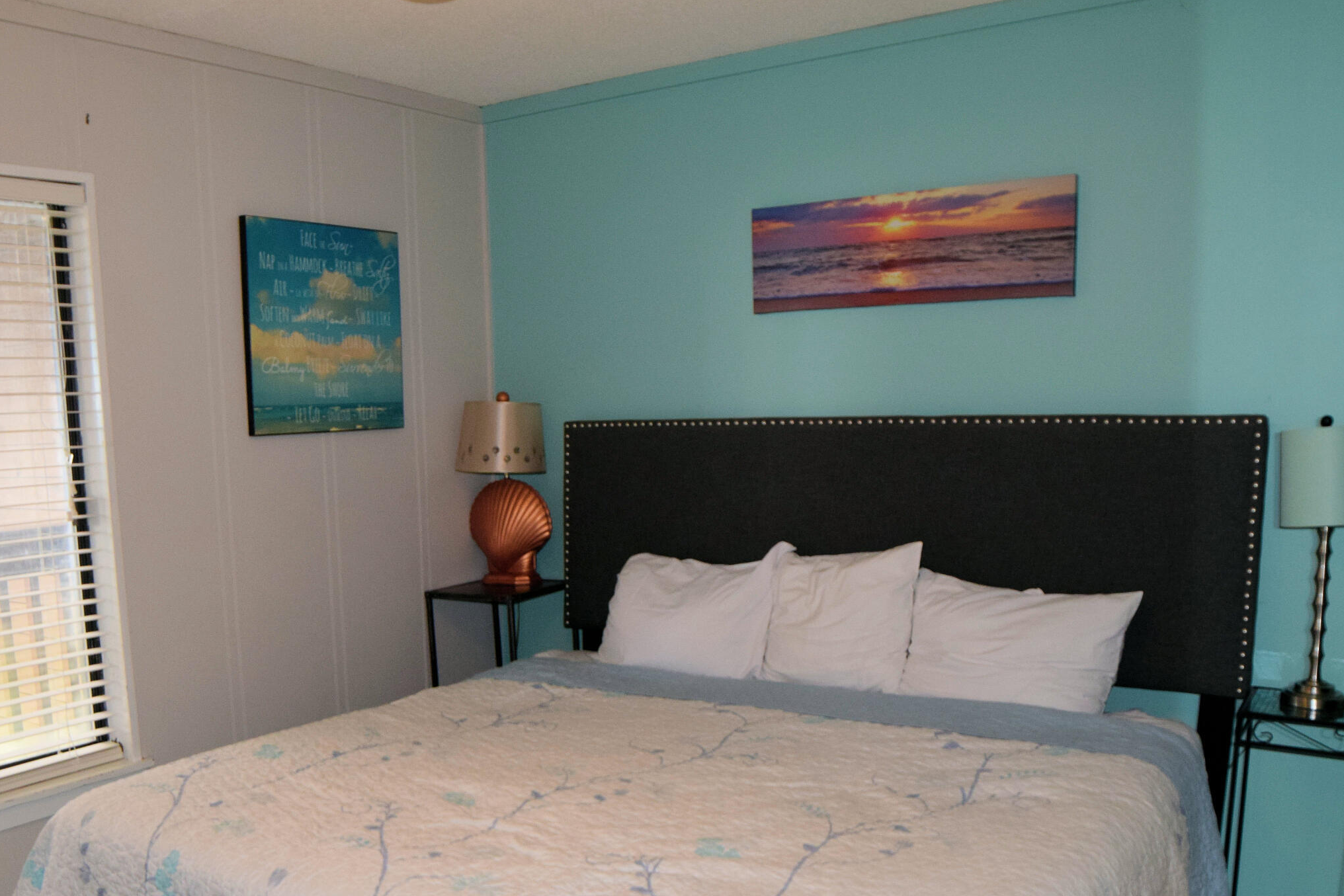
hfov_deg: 59.7
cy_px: 616
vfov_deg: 41.6
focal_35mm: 31
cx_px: 530
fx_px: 1157
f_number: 5
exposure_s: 1/100
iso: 800
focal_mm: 14
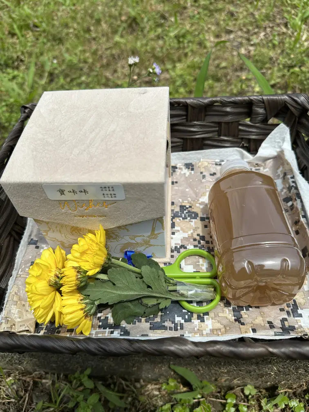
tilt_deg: -51.3
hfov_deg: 56.8
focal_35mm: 24
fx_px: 286
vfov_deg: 71.6
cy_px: 206
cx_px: 154
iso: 80
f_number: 1.8
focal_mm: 6.9
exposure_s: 1/5525
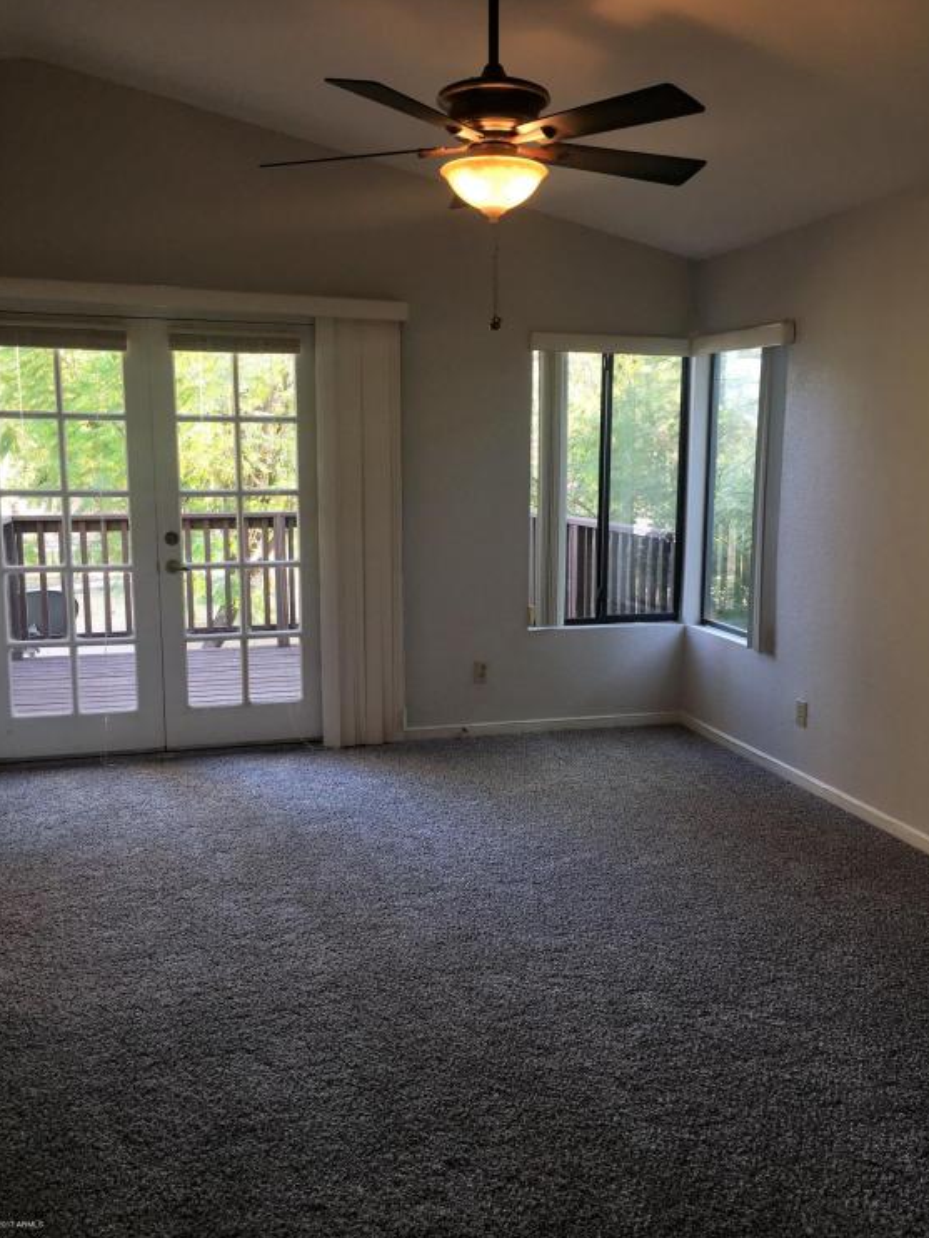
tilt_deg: -8.4
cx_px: 474
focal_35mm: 30
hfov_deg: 46.8
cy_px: 624
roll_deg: -0.4
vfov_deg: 59.9
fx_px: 1073
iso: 32
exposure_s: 1/43
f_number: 2.2
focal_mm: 4.15
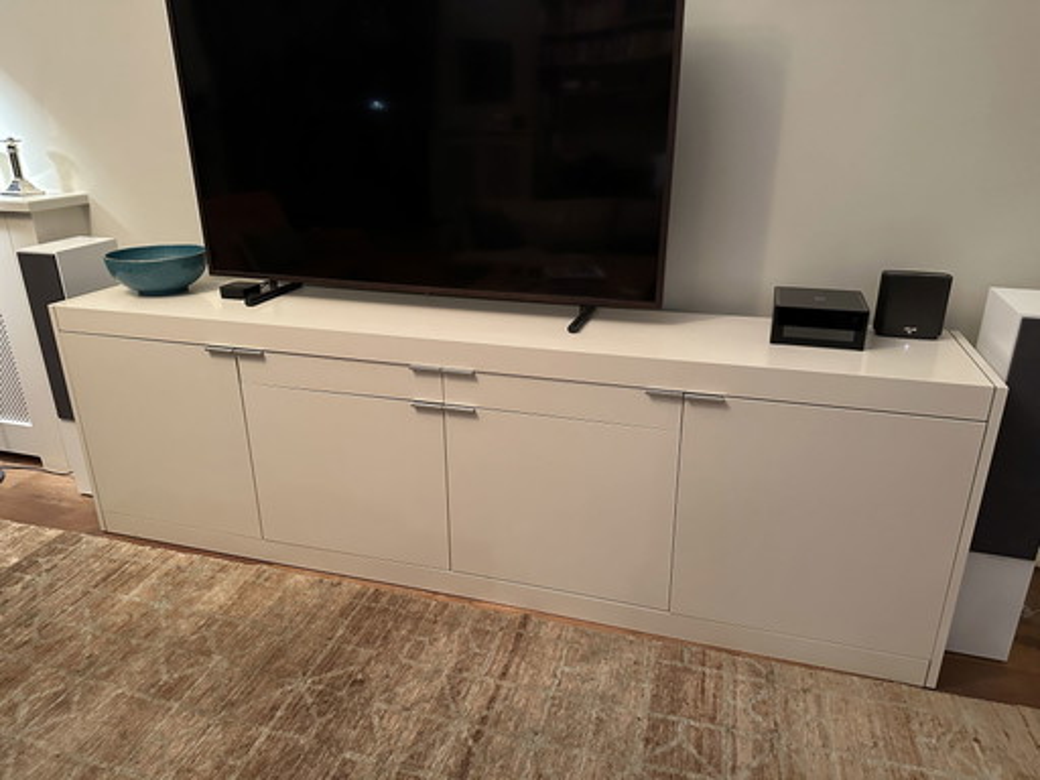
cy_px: 390
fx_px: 721
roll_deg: +0.4
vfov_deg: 56.8
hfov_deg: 71.6
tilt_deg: -21.6
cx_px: 520
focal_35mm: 24
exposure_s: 1/33
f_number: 1.78
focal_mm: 6.86
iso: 640
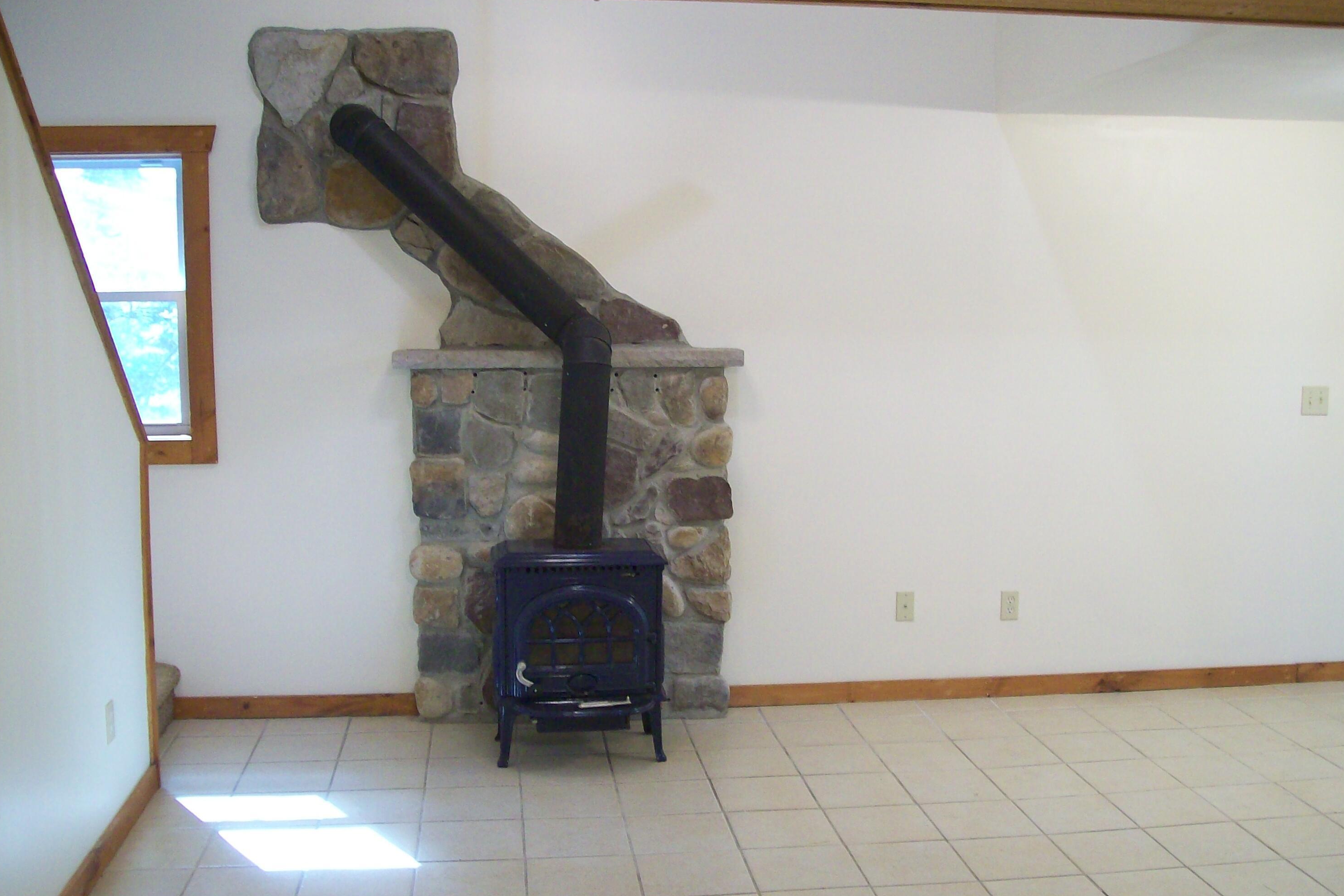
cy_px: 487
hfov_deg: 50.7
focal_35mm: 38
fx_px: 1419
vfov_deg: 35.0
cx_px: 677
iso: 160
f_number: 2.7
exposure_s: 1/13
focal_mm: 6
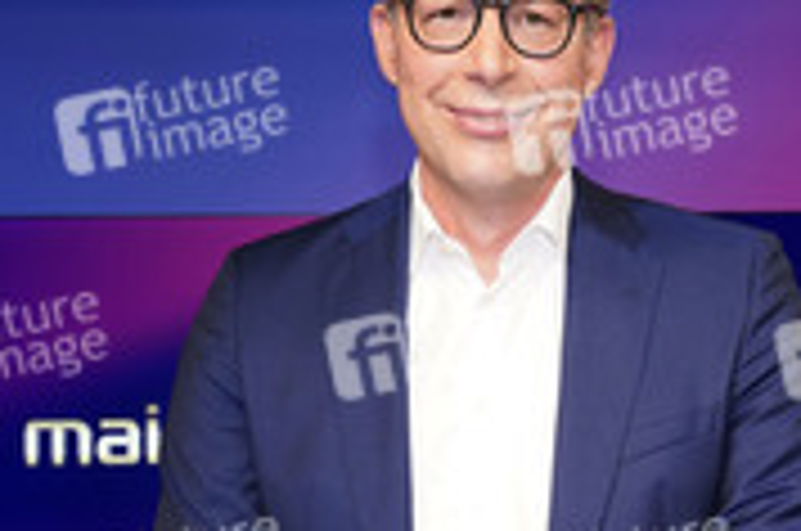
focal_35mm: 71
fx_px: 1577
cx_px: 502
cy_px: 459
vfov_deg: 18.8
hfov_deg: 28.4
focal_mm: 28
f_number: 5
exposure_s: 1/125
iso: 2000
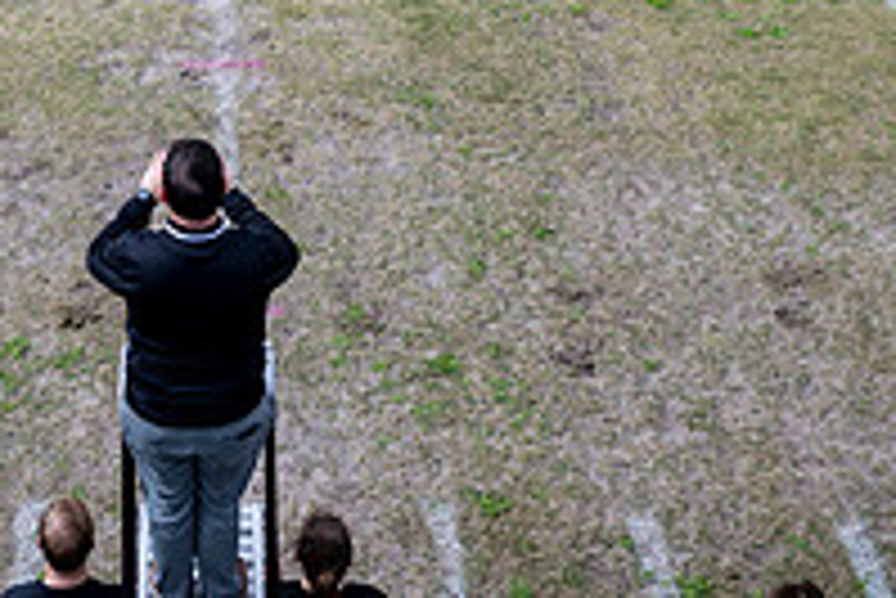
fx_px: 1743
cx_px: 149
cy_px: -268
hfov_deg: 28.1
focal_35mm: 70
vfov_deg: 17.7
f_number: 2.8
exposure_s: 1/1250
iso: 100
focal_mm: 24
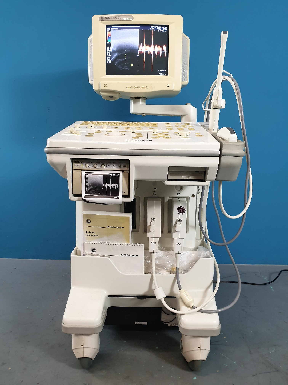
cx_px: 144
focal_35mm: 26
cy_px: 192
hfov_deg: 53.1
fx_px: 288
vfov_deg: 67.3
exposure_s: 1/50
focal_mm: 4.3
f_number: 2.4
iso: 400
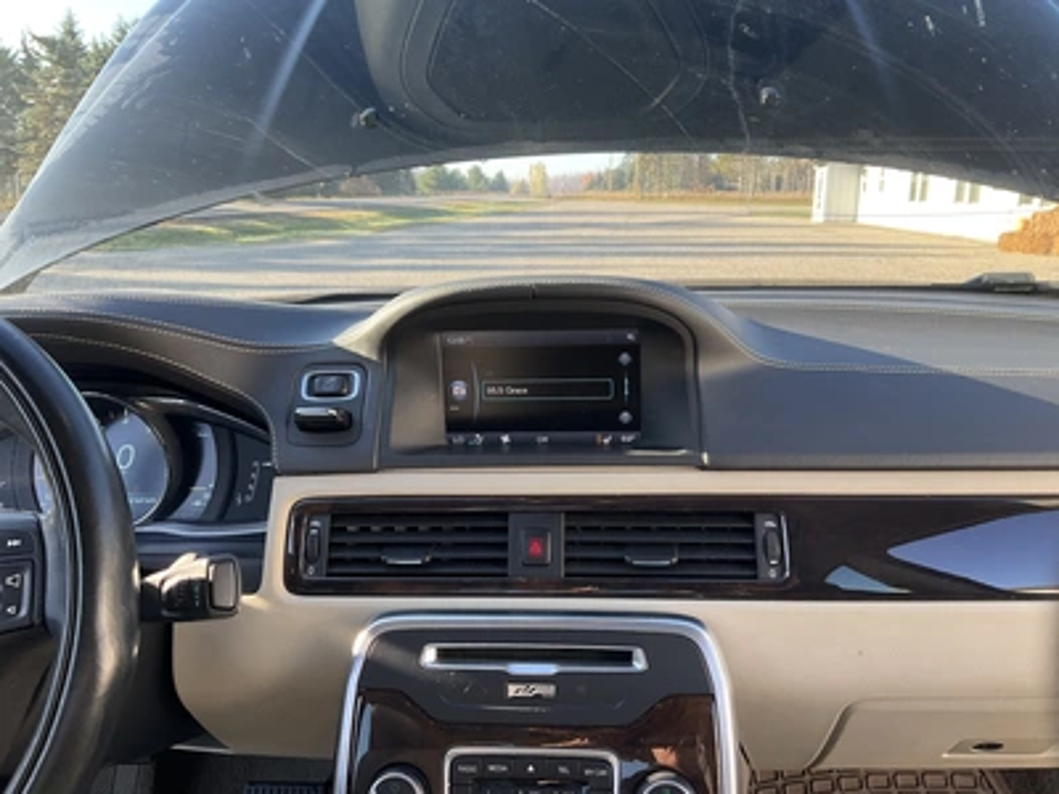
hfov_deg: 61.7
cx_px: 530
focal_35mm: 29
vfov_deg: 48.2
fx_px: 887
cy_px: 397
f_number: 1.8
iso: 20
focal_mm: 3
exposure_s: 1/122
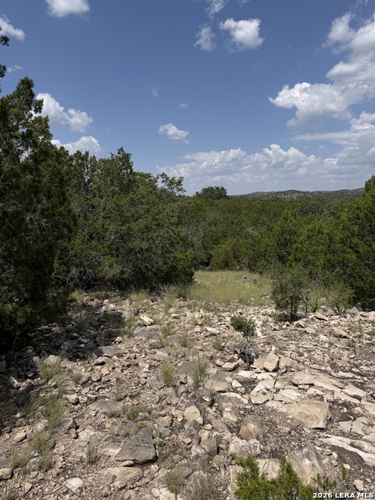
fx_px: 347
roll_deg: +0.5
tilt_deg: -7.2
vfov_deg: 71.6
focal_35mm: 24
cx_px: 188
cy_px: 250
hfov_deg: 56.8
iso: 100
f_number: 1.78
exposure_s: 1/9091
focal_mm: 6.76
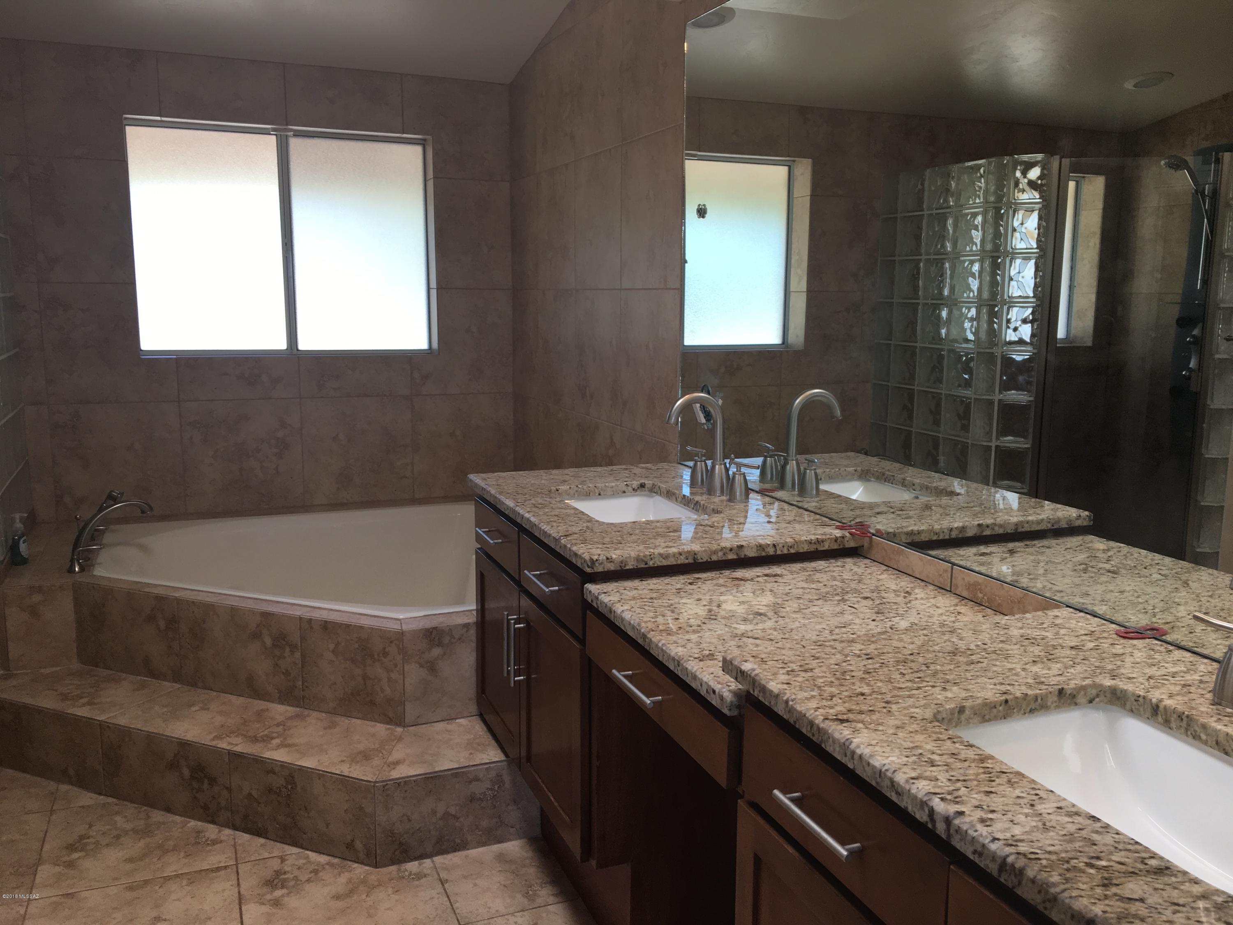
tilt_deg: -9.4
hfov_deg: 61.7
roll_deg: +0.7
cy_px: 462
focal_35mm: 29
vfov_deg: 48.2
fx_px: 1033
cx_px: 616
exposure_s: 1/120
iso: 25
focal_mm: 4.15
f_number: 2.2
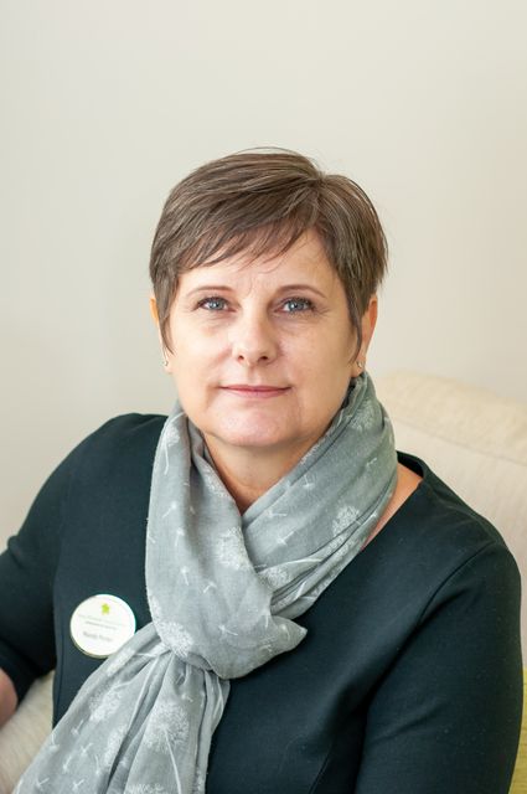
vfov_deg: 16.1
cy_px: 397
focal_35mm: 128
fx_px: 2807
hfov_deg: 10.7
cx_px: 264
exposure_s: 1/80
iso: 320
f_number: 3.5
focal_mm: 85
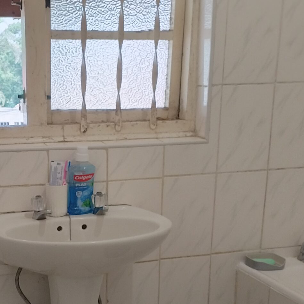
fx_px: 616
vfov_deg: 27.3
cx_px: 67
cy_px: 235
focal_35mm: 62
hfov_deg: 27.2
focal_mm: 4.25
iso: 463
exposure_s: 1/20
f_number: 1.8
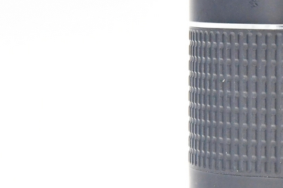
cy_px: 90
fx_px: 1965
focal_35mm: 250
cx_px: 322
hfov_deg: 8.2
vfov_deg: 5.5
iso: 1600
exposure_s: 1/125
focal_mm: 46
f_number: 8
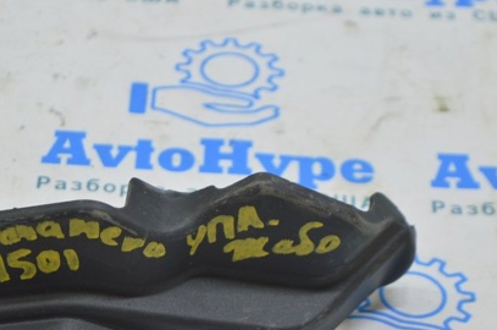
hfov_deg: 15.8
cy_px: 239
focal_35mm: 130
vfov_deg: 10.5
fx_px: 1789
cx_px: 155
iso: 400
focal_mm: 55
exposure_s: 1/20
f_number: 5.6
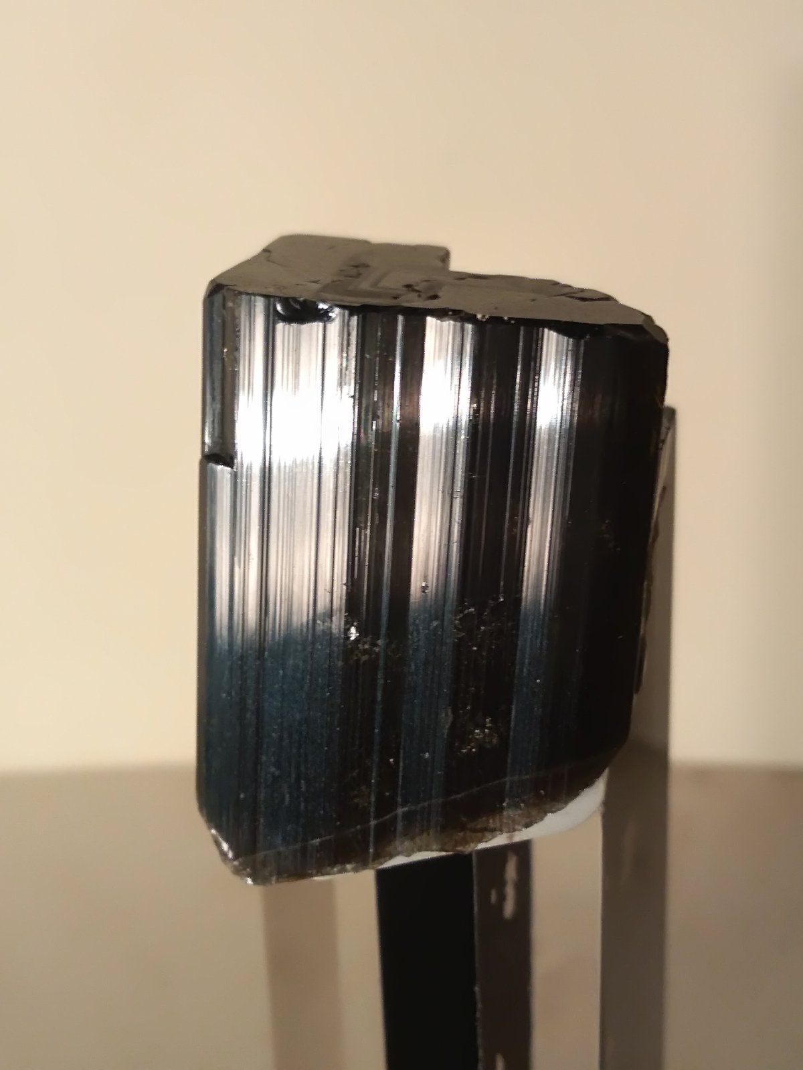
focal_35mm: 26
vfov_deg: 67.3
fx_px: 804
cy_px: 535
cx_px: 402
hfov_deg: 53.1
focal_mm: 3.54
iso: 107
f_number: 2
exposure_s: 1/100
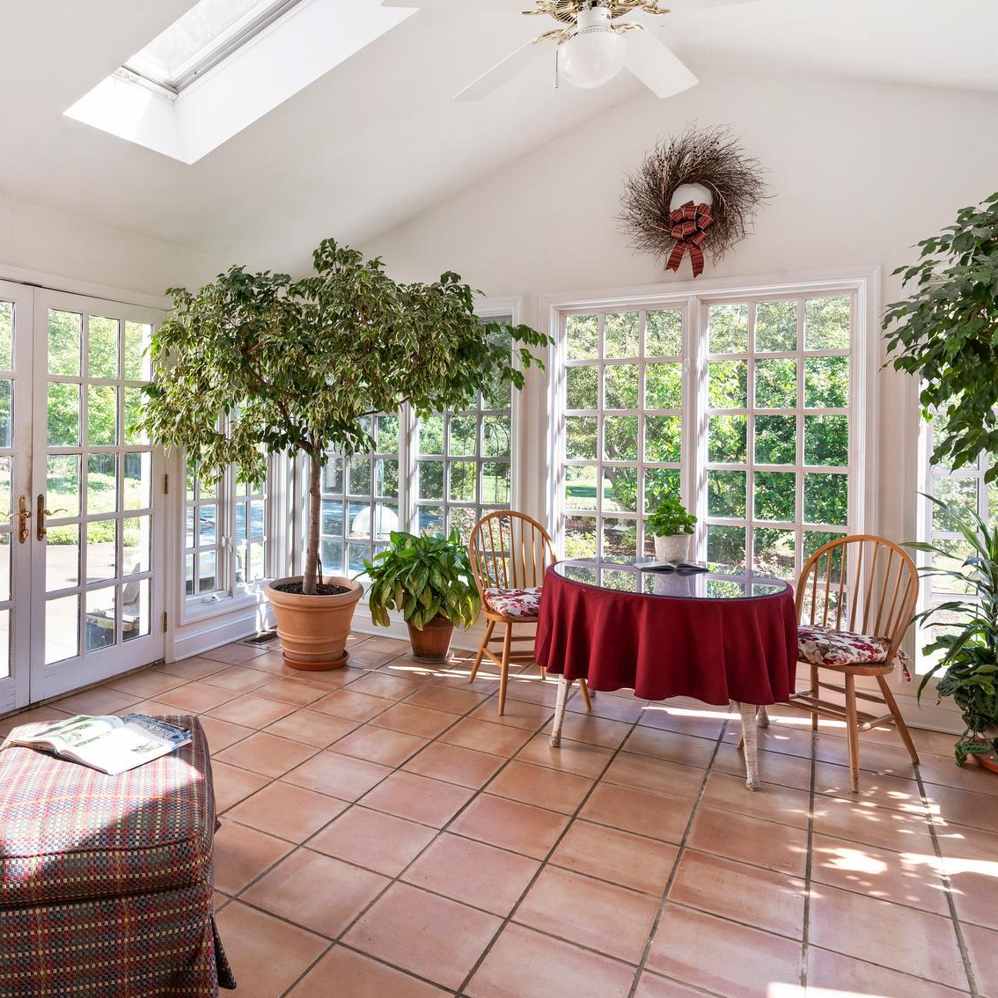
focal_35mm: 23
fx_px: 750
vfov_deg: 67.0
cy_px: 441
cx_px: 319
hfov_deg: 65.2
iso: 200
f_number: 9
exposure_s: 1/20
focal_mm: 15
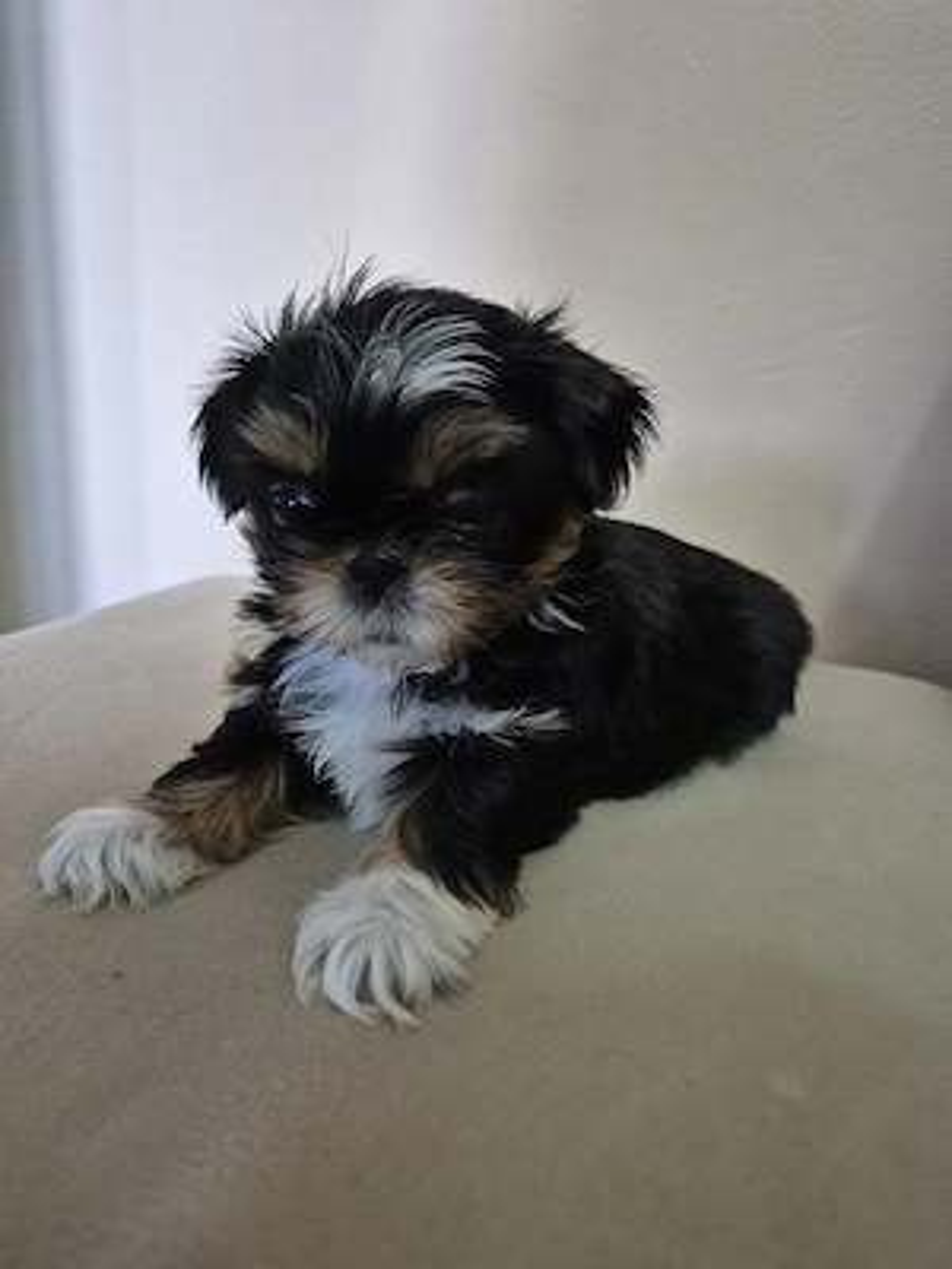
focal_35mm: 23
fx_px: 843
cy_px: 634
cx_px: 476
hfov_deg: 58.9
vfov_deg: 73.9
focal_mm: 5.4
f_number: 1.8
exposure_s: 1/100
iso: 800
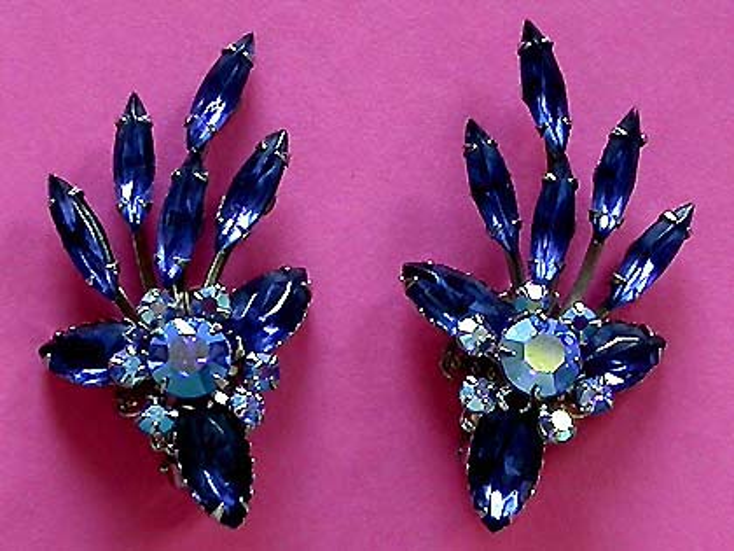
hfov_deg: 49.0
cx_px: 367
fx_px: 806
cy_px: 276
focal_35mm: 38
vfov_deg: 37.7
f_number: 2.6
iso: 100
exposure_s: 1/21.6
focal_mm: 7.85
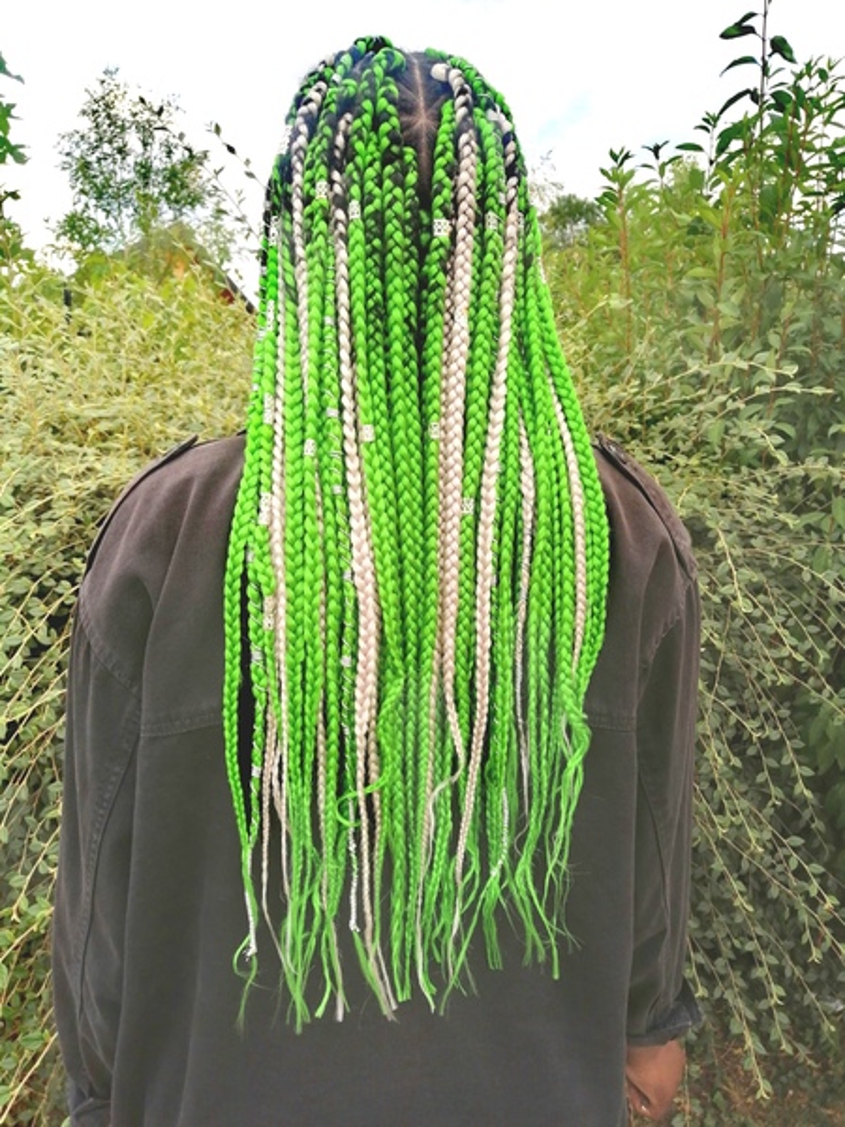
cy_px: 564
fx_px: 879
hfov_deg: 51.4
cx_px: 422
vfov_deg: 65.3
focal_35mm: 27
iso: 50
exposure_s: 1/120
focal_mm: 3.95
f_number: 1.8
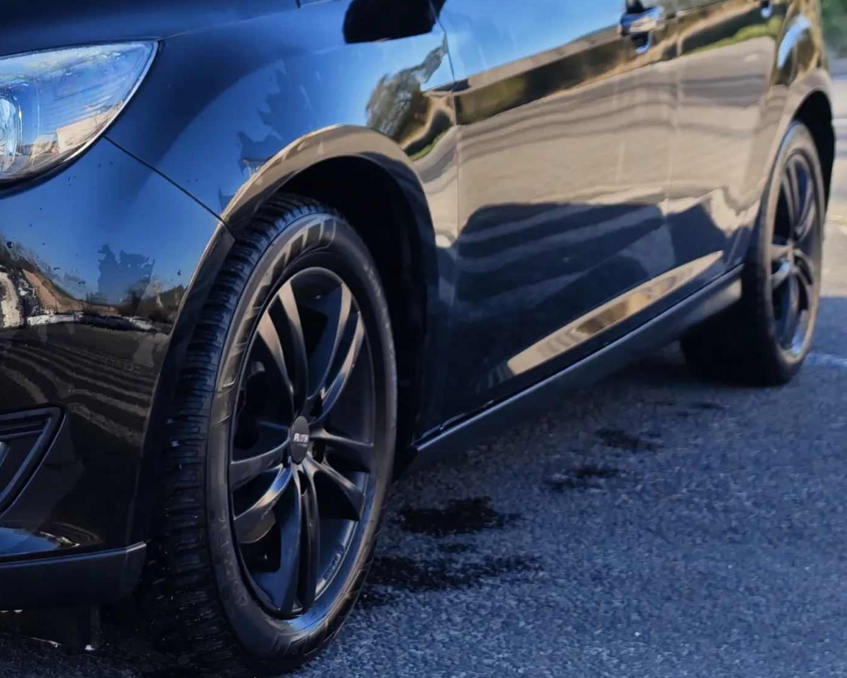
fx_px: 2056
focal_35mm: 82
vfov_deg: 18.6
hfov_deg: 22.2
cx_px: -48
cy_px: 178
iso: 50
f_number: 2
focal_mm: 8.72
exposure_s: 1/659
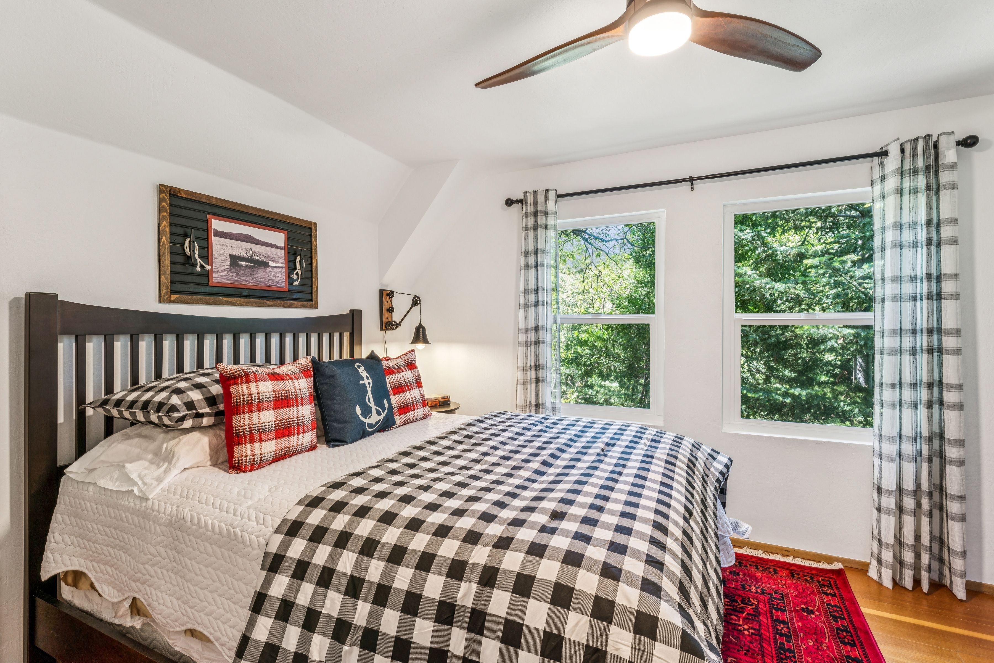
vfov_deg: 72.1
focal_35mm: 16
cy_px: 332
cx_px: 497
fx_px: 456
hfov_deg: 95.0
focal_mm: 16.5
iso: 100
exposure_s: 1
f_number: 13
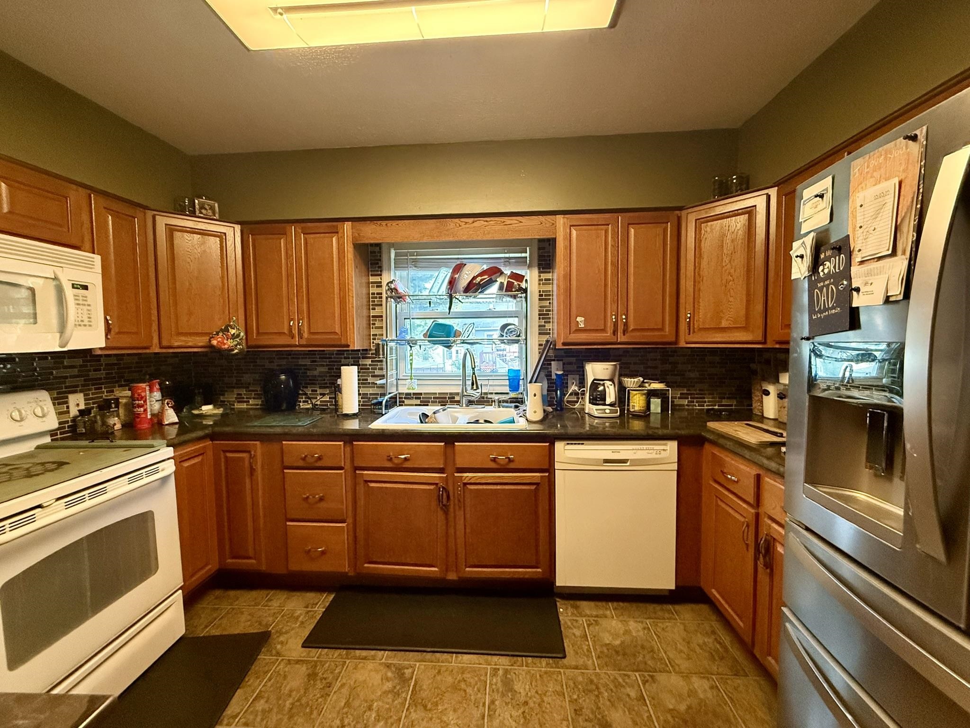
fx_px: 392
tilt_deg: -3.7
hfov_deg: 102.1
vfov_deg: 85.7
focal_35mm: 14
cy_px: 364
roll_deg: +0.7
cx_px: 485
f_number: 2.2
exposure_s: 1/120
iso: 640
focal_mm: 2.22
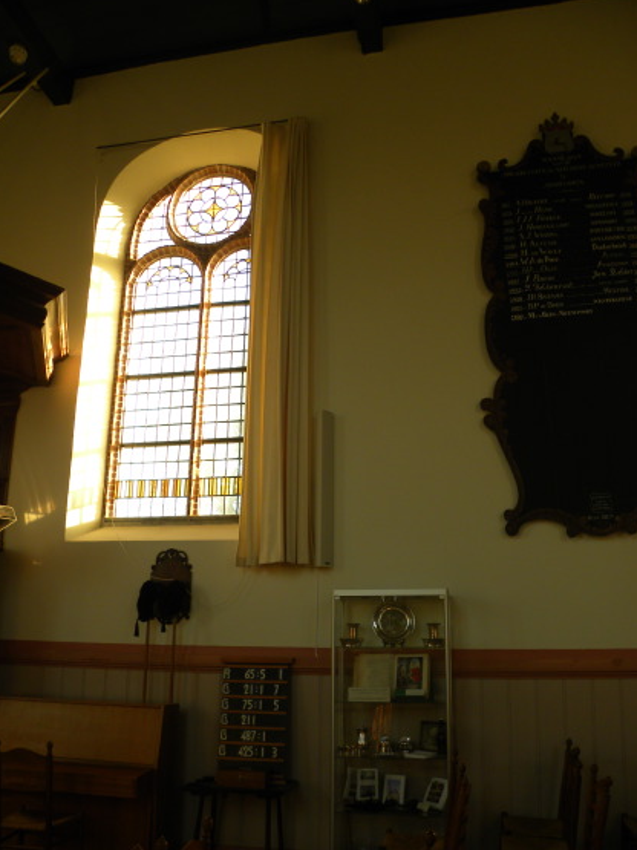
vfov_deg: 59.8
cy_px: 470
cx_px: 337
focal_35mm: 30
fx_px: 736
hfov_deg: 46.8
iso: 81
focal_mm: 4.6
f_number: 2.8
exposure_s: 1/62.5
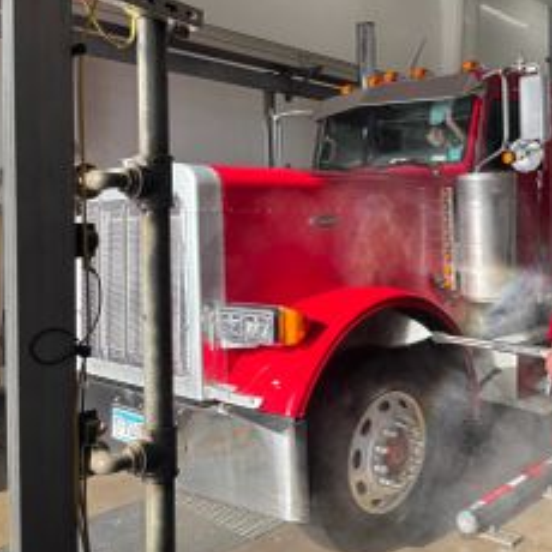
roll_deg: -2.3
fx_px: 668
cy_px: 242
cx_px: 408
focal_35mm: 37
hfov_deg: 43.6
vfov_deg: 44.8
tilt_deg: +0.1
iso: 50
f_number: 1.6
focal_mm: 5.96
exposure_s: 1/350
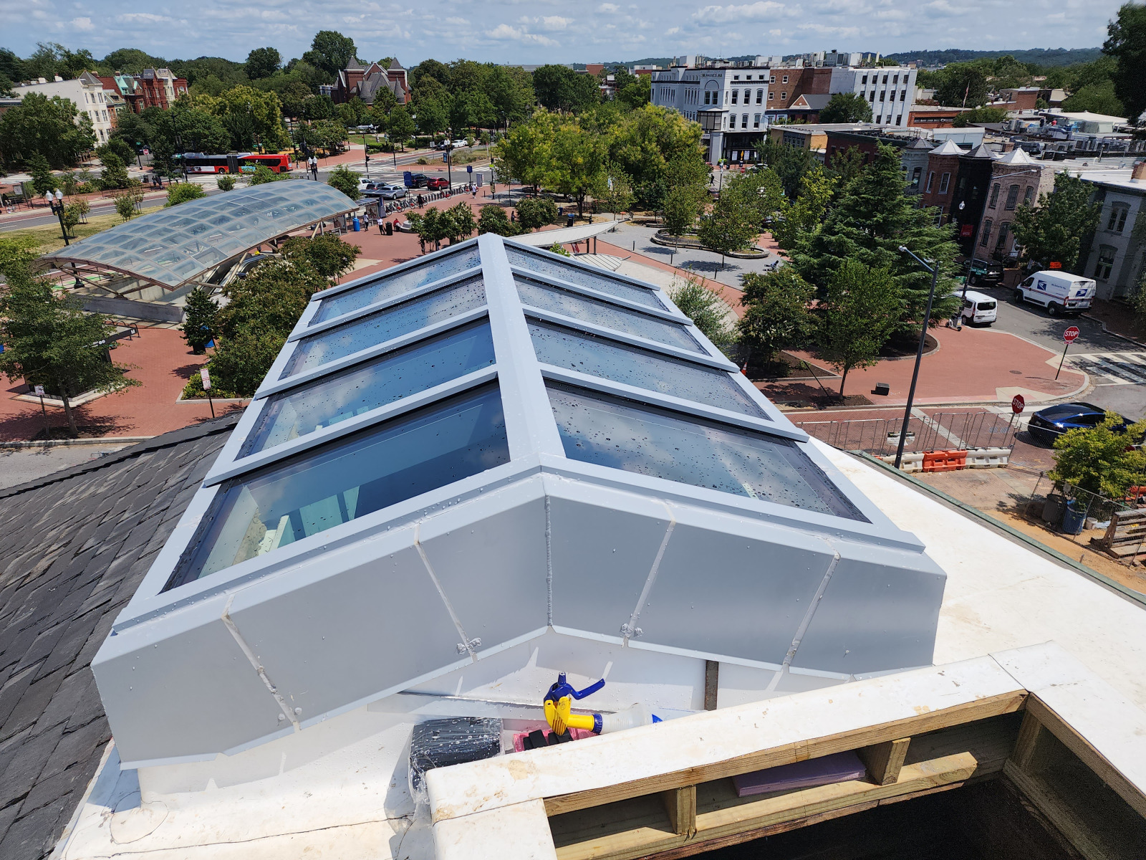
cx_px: 573
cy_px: 430
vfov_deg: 58.9
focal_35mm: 23
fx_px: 761
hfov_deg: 73.9
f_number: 1.8
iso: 12
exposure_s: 1/2032
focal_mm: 6.4
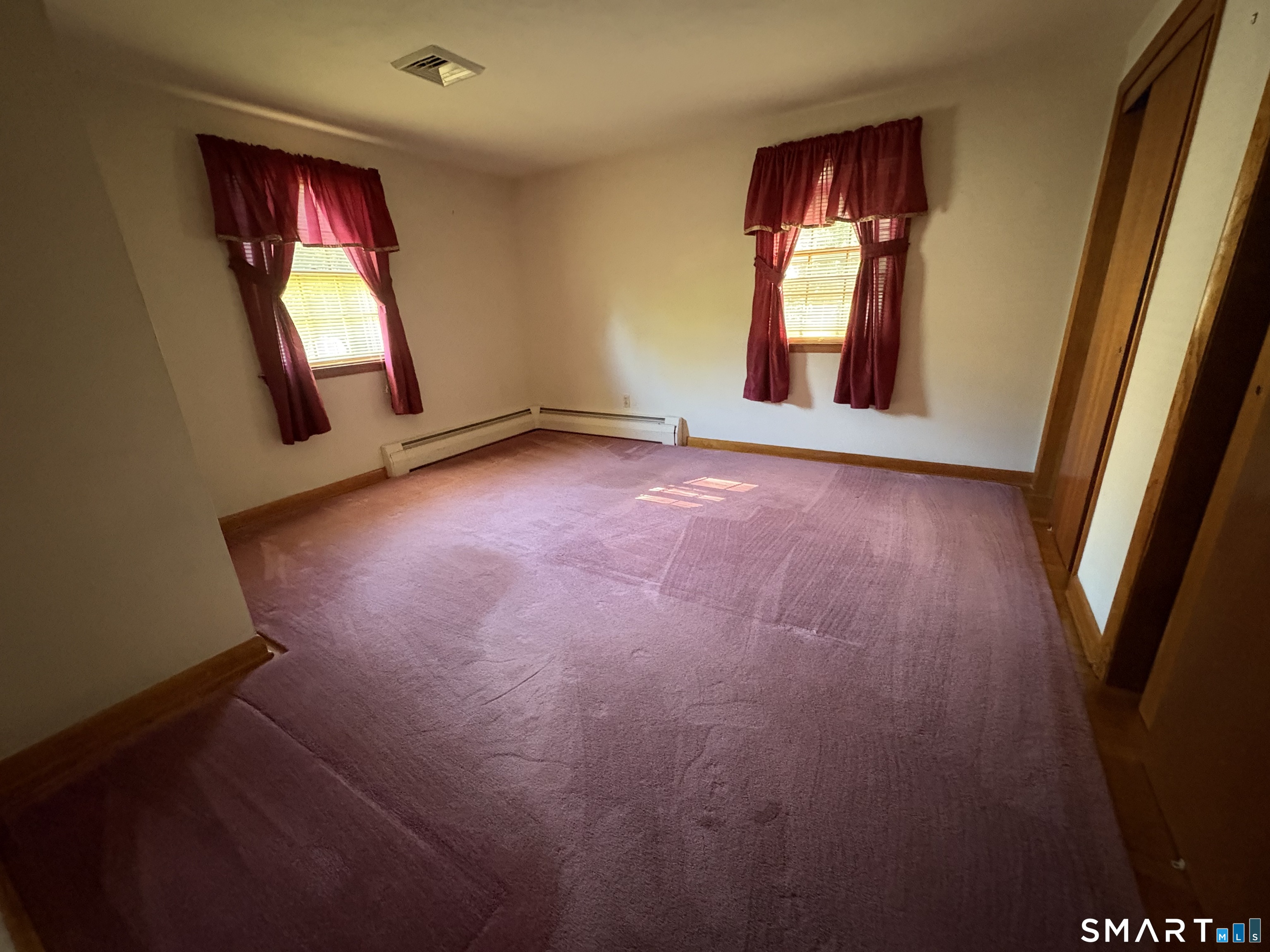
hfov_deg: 102.1
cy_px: 476
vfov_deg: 85.7
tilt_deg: -18.6
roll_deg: +2.9
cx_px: 635
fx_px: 514
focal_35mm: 14
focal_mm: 2.22
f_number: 2.2
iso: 1000
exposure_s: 1/40
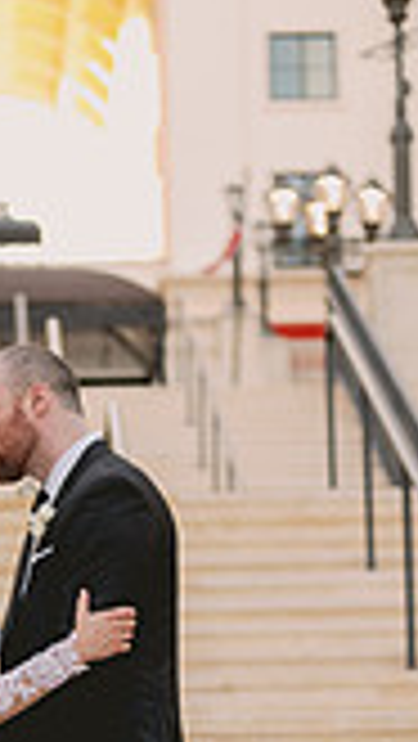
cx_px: -11
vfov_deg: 14.7
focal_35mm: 143
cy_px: 814
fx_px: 2813
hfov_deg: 8.4
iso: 50
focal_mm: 50
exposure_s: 1/160
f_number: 2
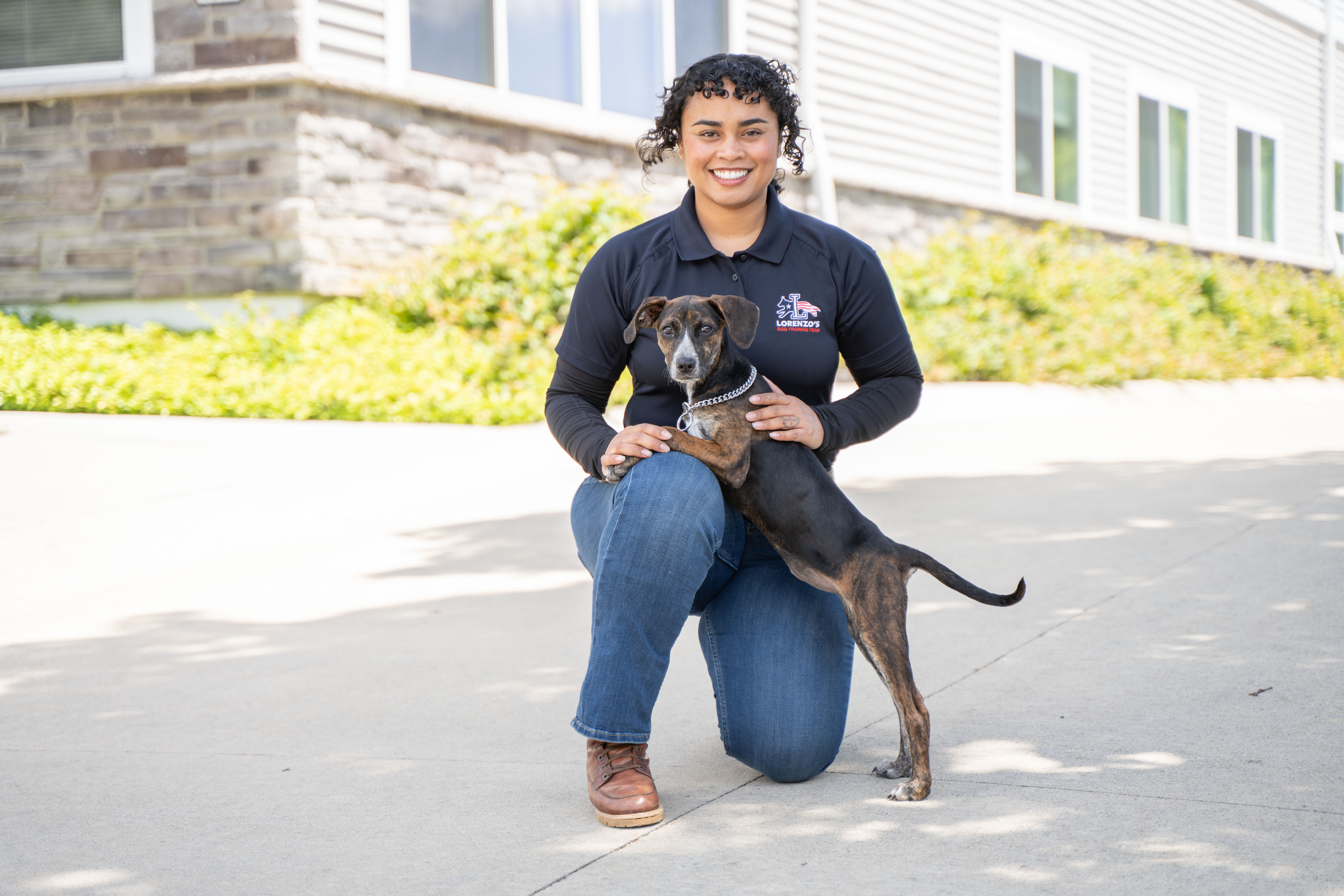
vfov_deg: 19.2
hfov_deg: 28.5
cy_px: 448
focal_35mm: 71
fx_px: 2650
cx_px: 672
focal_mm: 71
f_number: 2.8
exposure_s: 1/400
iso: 100
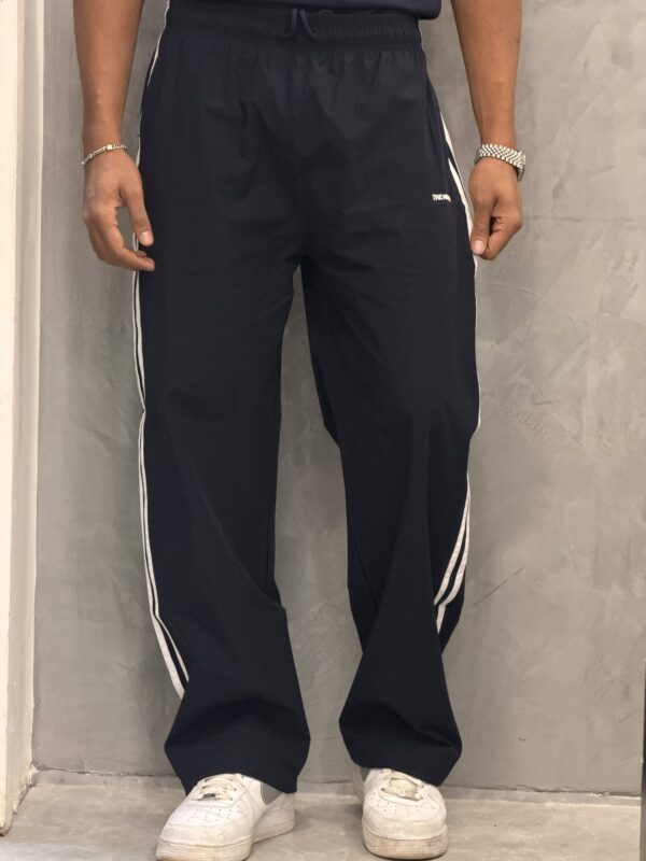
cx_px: 323
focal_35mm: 100
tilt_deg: -5.5
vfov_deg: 19.6
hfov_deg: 14.8
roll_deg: -2.2
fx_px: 2488
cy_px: 430
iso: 400
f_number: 2.8
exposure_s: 1/50
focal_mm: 16.89
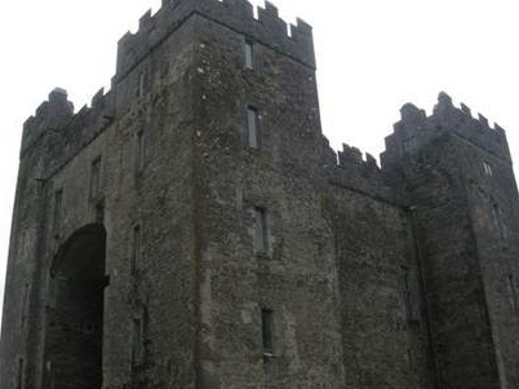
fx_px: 644
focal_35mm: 43
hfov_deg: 43.9
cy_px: 193
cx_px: 272
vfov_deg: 33.6
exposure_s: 1/209
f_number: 4.8
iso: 64
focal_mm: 7.5
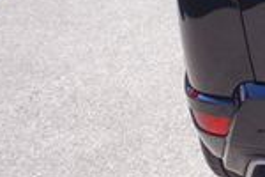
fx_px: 942
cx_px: 468
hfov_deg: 14.3
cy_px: -60
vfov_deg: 10.5
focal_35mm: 128
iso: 100
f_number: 7.1
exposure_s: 1/100
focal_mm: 20
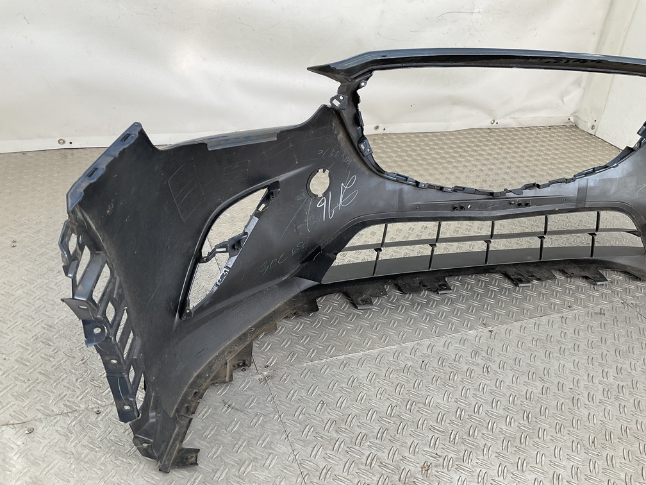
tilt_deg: -30.4
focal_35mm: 29
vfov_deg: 48.2
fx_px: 541
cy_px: 242
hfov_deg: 61.7
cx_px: 323
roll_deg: -8.6
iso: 20
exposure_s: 1/120
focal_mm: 3
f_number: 1.8
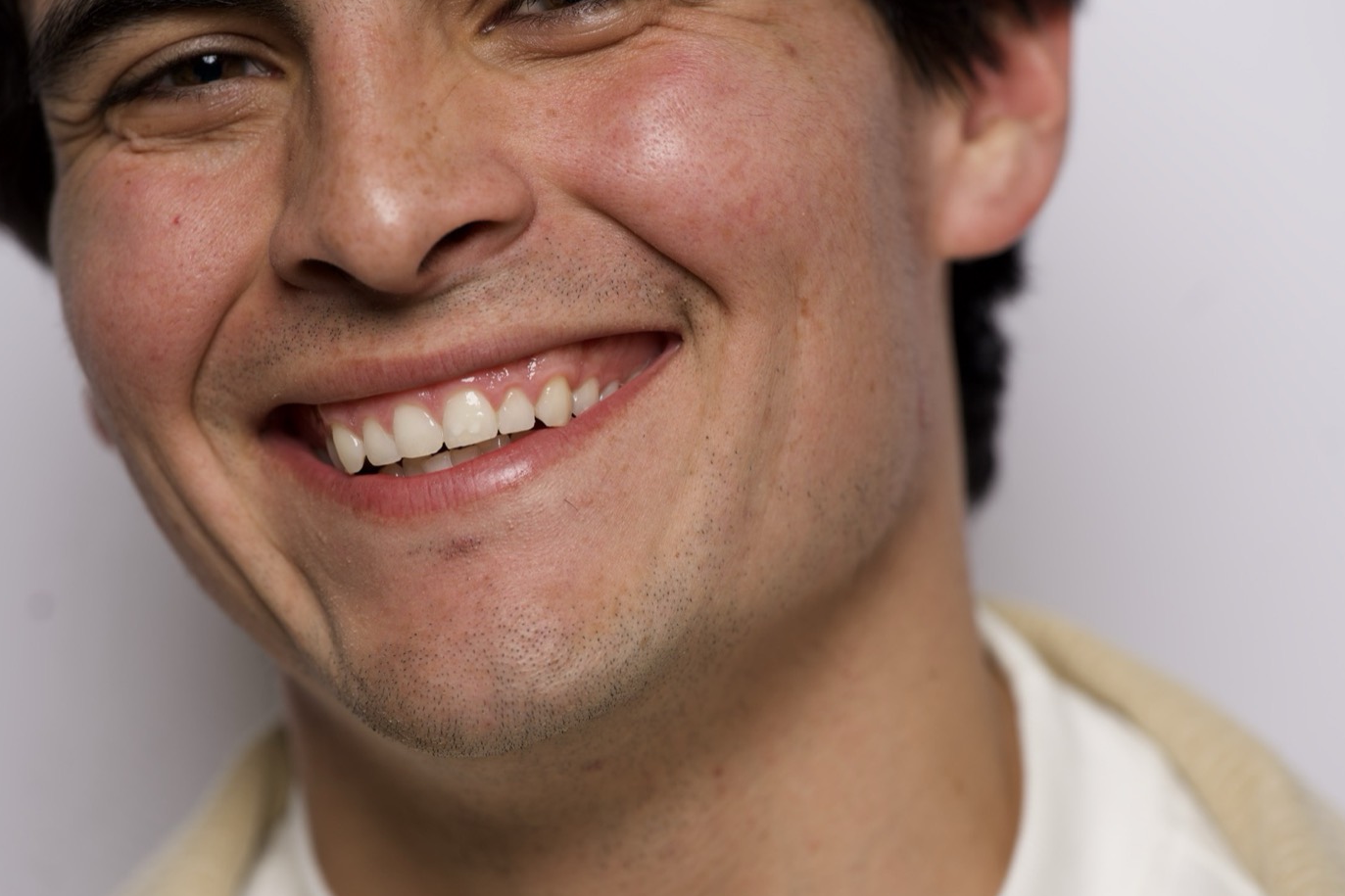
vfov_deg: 5.9
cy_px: 428
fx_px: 8703
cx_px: 678
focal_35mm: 233
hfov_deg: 8.8
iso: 100
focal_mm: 200
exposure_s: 1/250
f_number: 4.5
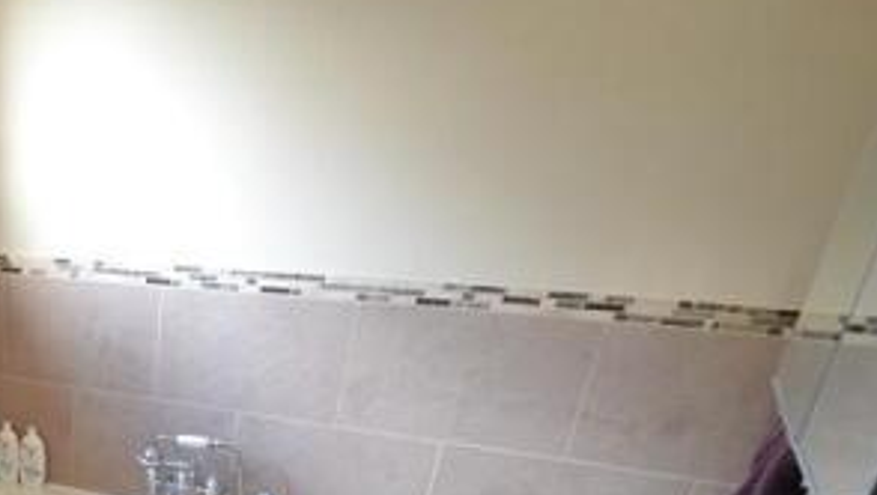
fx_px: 815
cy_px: 610
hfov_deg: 49.0
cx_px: 51
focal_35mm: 35
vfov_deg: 28.8
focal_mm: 10
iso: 1800
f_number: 3.5
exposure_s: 1/60
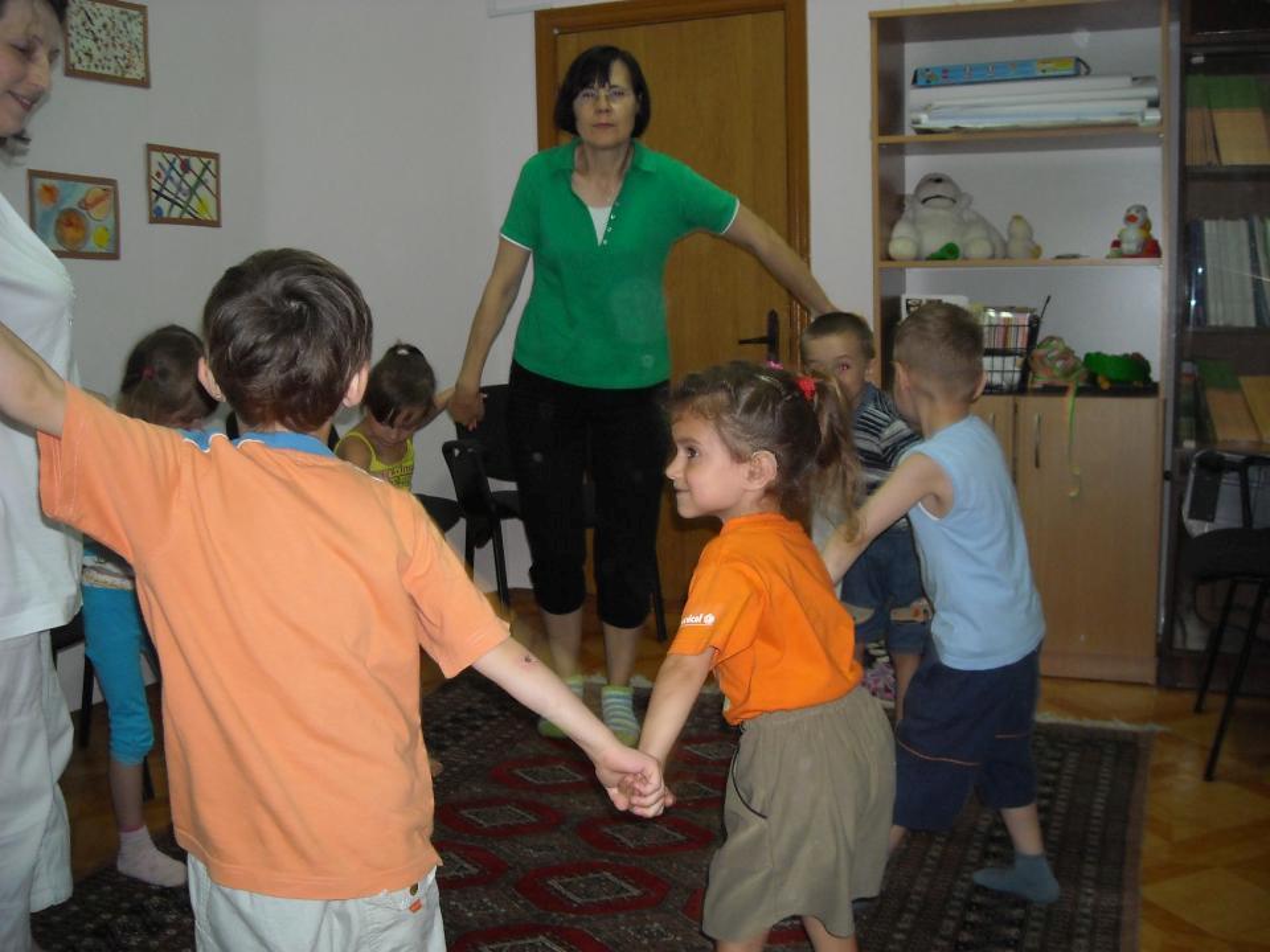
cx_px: 635
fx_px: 1284
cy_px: 476
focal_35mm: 35
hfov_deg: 52.6
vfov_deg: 40.7
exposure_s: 1/60
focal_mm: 5.7
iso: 200
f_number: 2.8
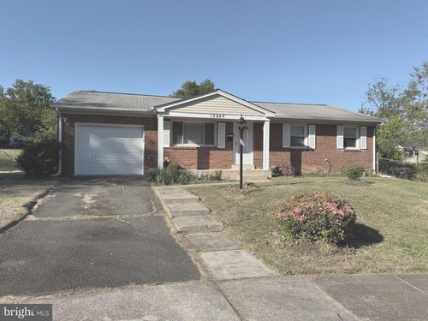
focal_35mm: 24
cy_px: 160
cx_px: 214
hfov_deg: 71.6
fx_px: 297
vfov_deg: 56.8
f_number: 1.78
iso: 80
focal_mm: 6.76
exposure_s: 1/4310
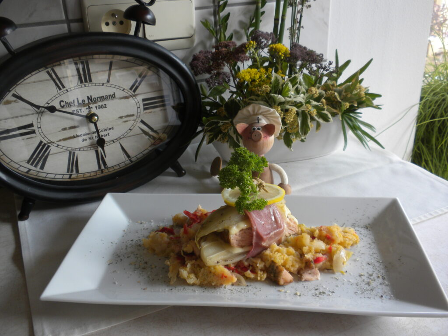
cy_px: 168
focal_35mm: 37
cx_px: 224
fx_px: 479
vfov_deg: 38.7
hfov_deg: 50.1
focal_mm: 6.6
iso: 91
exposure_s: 1/58.3
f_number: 3.5
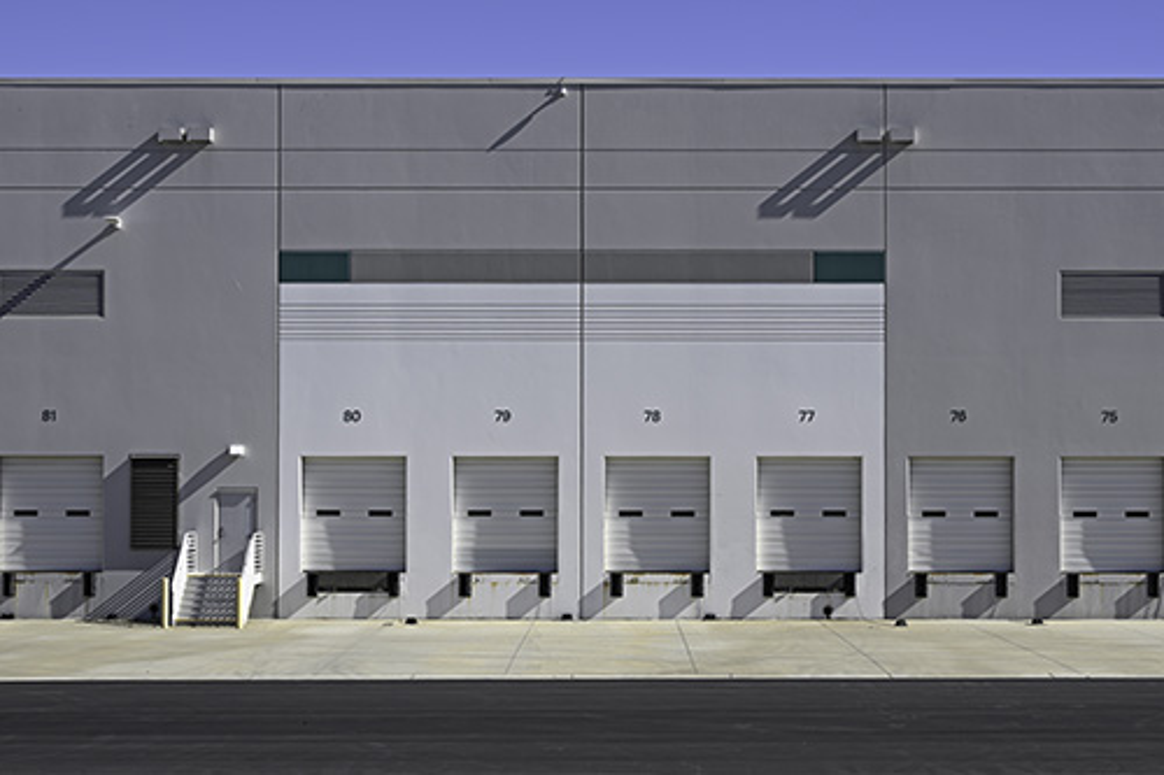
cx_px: 582
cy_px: 388
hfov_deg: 32.4
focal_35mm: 62
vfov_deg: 21.9
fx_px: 2004
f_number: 8
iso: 100
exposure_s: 1/500
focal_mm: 62
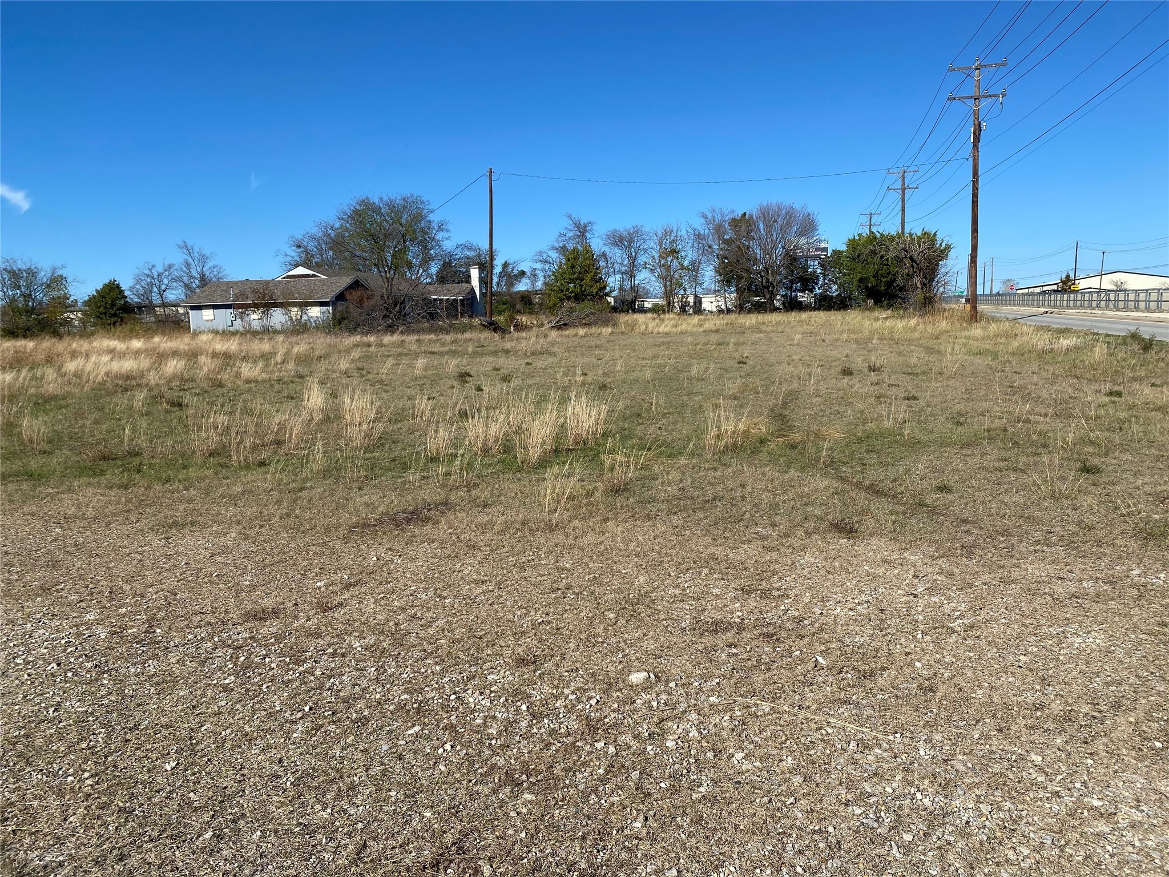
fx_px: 878
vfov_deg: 53.1
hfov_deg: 67.3
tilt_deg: -8.7
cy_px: 438
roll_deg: +0.2
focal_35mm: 26
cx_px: 584
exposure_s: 1/3846
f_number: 1.8
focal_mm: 4.25
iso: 32
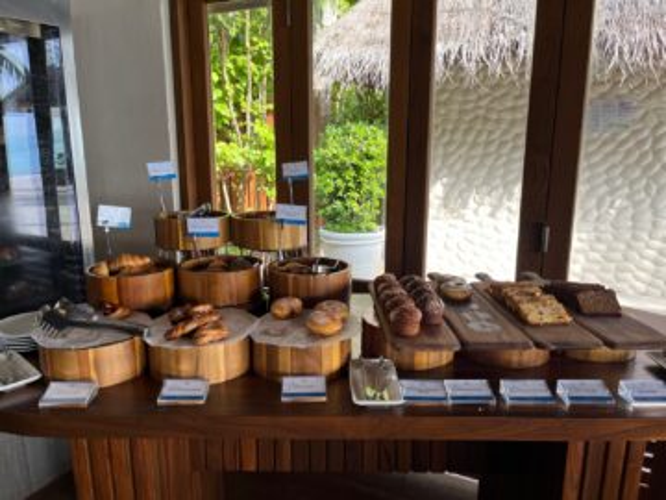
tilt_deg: -12.7
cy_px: 250
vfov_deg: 53.1
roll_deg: -0.1
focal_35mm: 26
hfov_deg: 67.3
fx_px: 500
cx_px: 333
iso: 40
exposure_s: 1/164
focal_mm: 5.1
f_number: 1.6
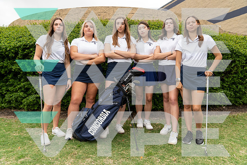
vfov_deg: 53.2
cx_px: 124
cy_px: 82
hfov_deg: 73.7
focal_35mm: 24
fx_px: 165
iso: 100
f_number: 4
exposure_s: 1/250
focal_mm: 24
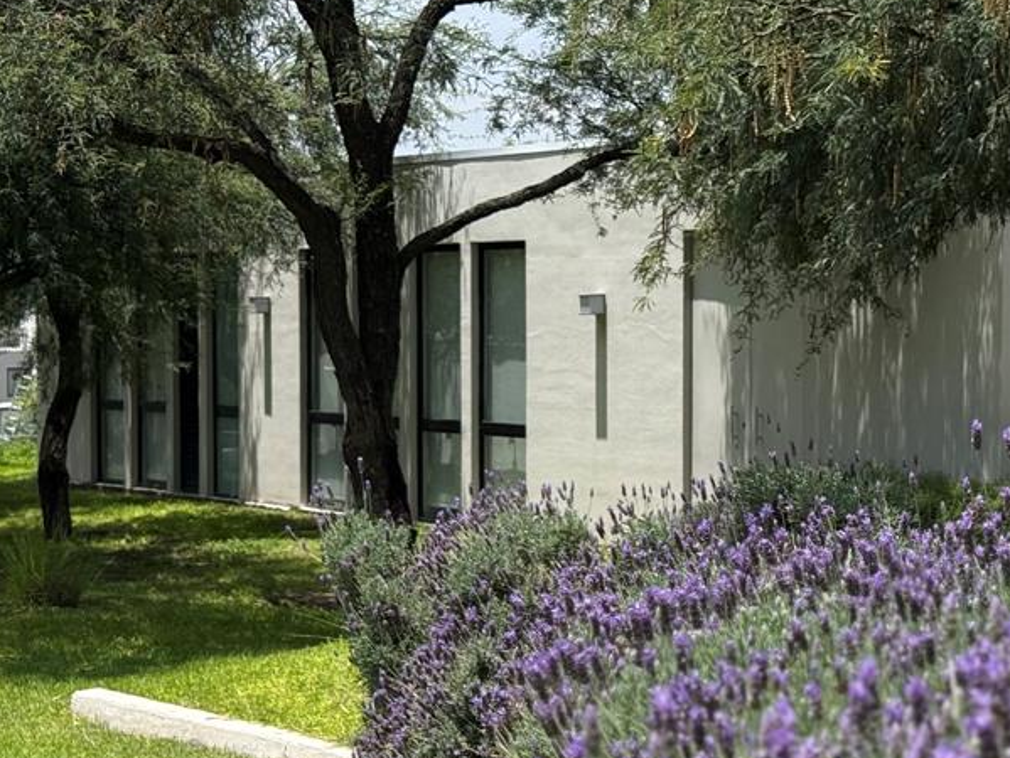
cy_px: 460
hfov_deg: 23.4
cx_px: 848
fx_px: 2394
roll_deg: -0.5
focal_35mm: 82
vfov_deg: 18.0
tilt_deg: -2.9
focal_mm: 6.76
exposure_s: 1/5208
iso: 80
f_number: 1.78
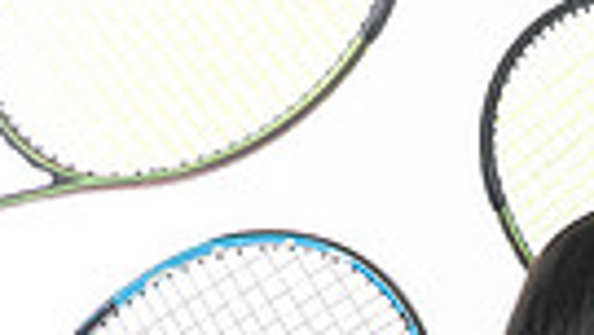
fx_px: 3860
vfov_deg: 4.8
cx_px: 572
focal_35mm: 245
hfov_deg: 8.8
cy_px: 974
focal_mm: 70
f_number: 7.1
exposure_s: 1/320
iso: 800
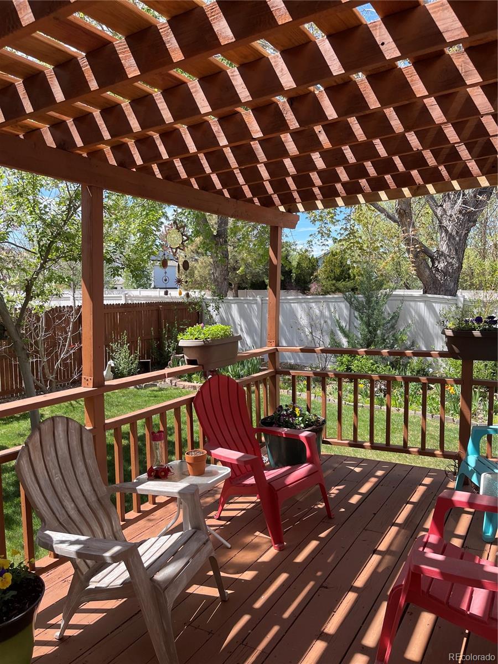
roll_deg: -2.9
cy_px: 332
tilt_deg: -5.9
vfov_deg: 69.4
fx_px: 480
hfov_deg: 54.9
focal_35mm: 25
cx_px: 249
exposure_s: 1/1098
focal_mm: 5.1
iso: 32
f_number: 1.6
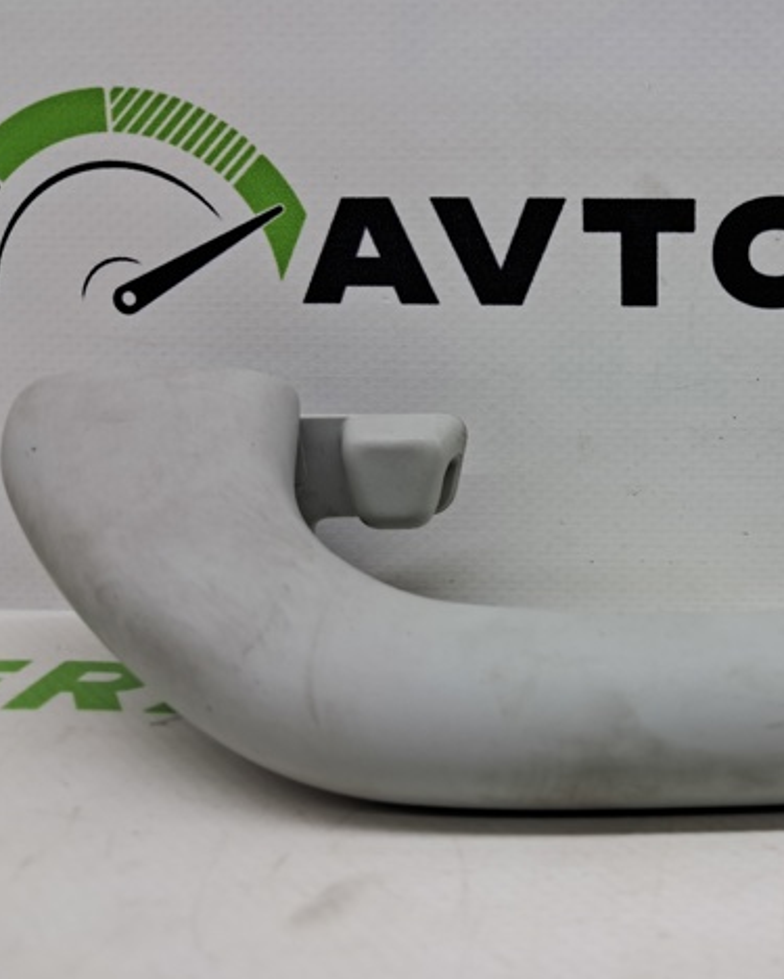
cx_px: 661
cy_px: 480
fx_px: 1043
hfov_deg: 39.1
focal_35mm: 36
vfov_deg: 50.2
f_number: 1.8
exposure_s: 1/120
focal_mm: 4
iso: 50
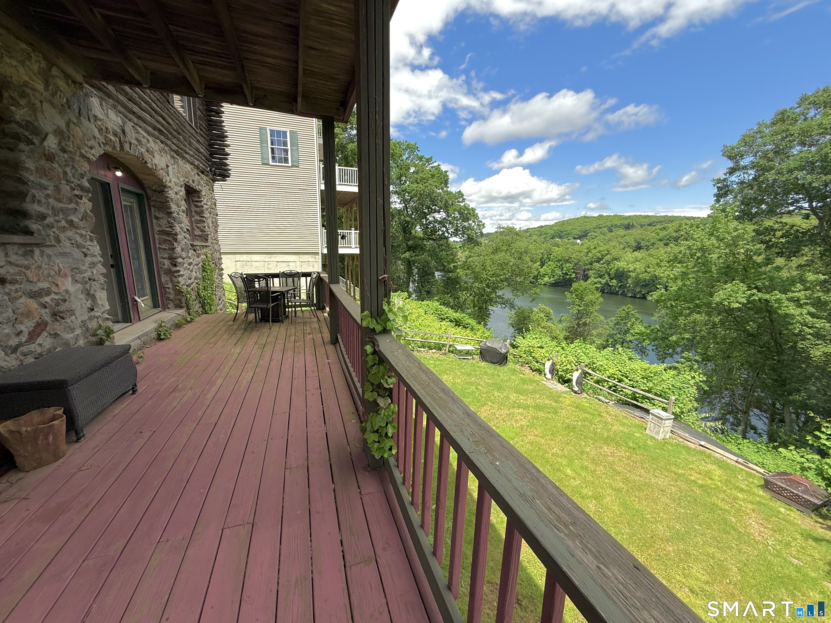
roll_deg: -0.6
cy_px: 312
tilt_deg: -10.6
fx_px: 336
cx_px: 416
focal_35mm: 14
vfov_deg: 85.7
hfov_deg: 102.1
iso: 50
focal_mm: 2.22
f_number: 2.2
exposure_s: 1/1613
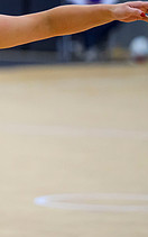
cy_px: 23
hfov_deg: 2.3
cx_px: -187
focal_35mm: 574
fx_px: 3702
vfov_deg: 3.7
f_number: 2.8
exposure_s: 1/1250
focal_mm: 155
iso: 4000
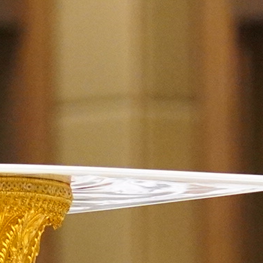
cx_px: 279
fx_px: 4513
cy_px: 96
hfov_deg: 3.3
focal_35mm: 525
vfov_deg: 3.3
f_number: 4
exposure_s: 1/125
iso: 6400
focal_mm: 59
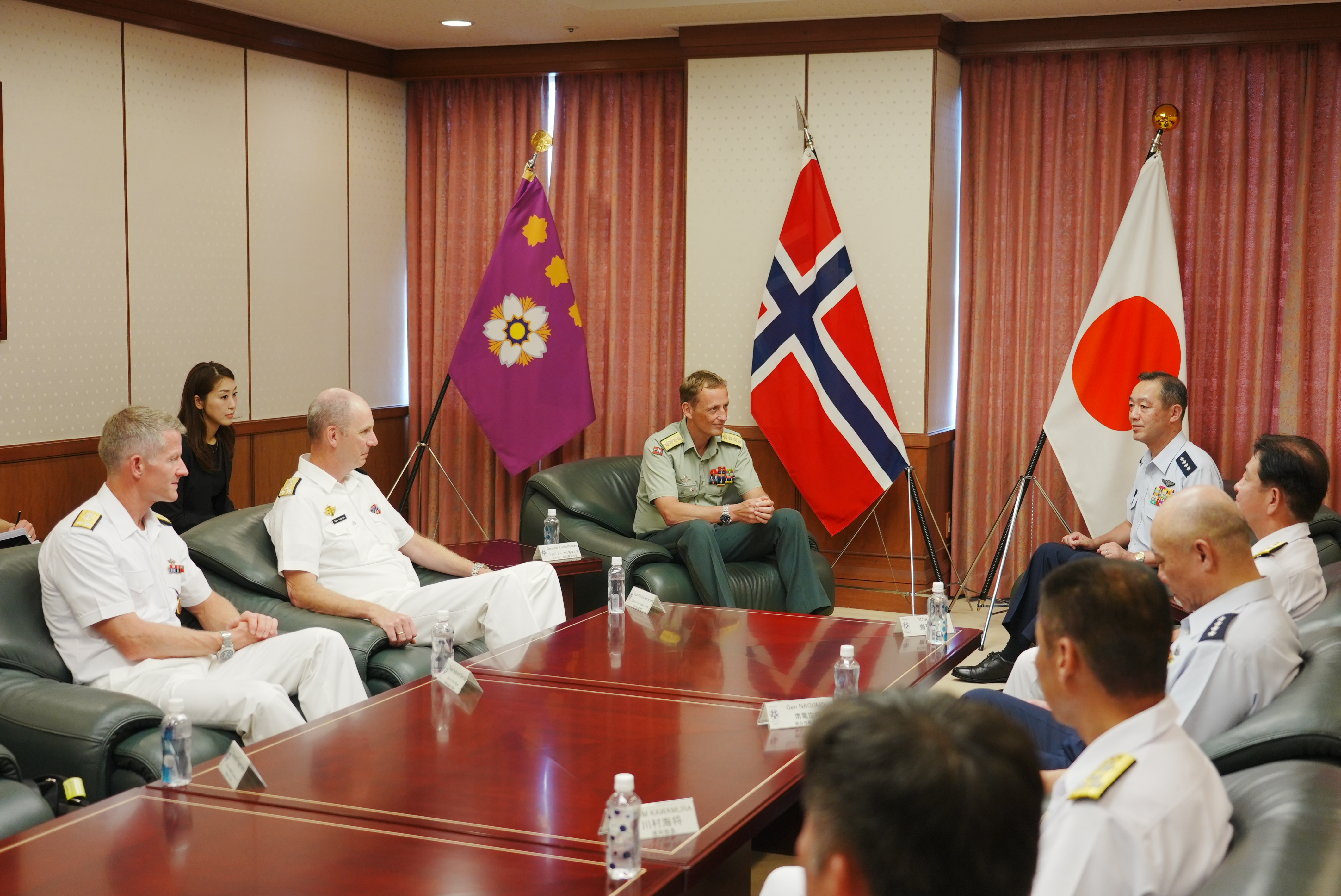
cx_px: 670
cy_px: 448
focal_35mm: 44
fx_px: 1640
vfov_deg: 30.6
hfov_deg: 44.5
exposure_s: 1/200
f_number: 4
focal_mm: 44
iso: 1600
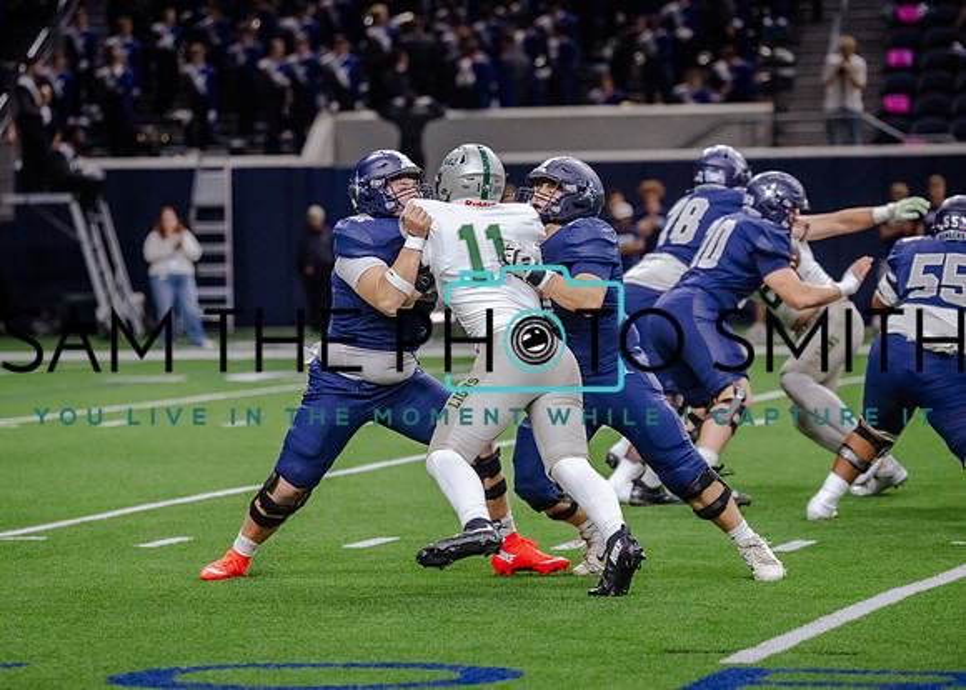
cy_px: 339
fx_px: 4998
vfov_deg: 7.9
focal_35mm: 182
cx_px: 454
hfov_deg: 11.0
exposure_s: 1/1250
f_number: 2.8
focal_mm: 137
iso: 3200
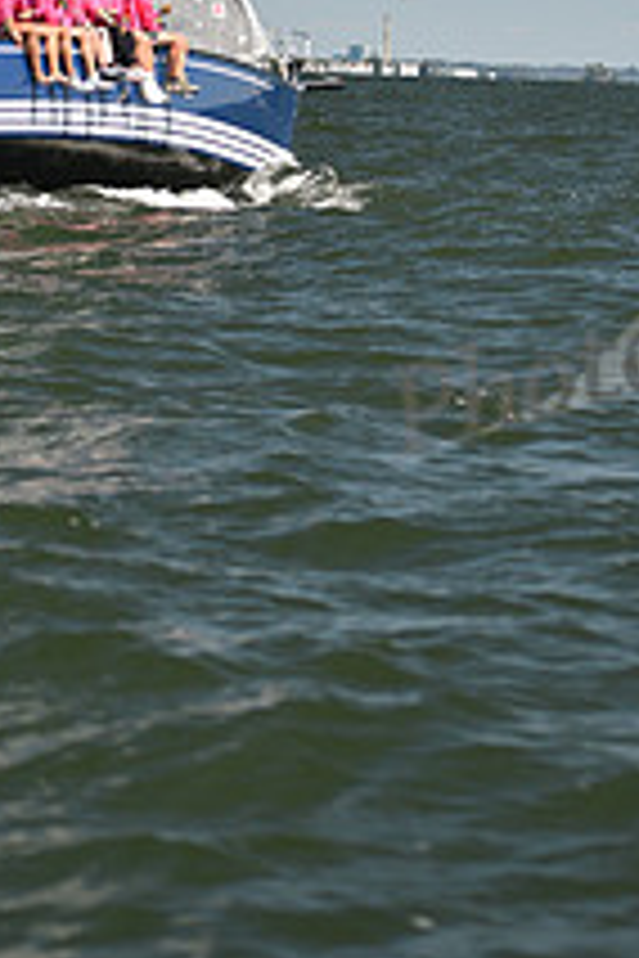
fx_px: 5085
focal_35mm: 191
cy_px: -288
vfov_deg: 10.5
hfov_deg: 7.2
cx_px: 160
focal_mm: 70
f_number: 2.8
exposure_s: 1/1250
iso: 250
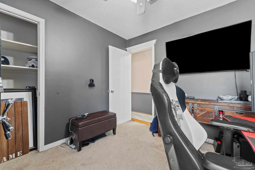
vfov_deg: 77.3
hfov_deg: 100.4
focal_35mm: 15
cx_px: 128
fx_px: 106
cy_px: 85
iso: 400
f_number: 8
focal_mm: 10
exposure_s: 2
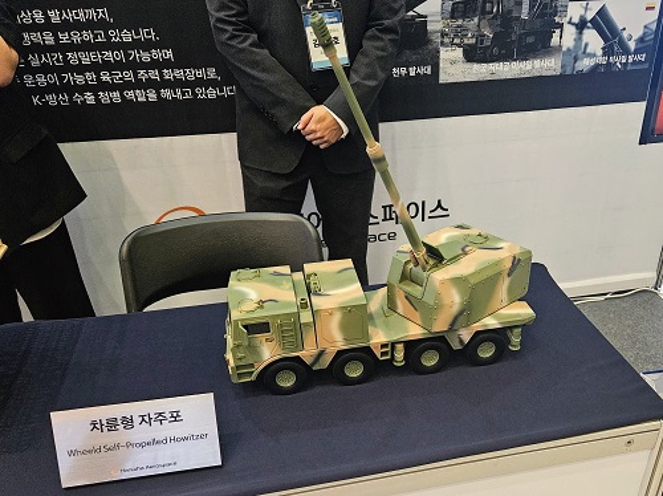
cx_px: 332
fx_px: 440
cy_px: 248
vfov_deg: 58.8
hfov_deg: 74.0
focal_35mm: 23
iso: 640
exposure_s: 1/120
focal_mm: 5.4
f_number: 1.8
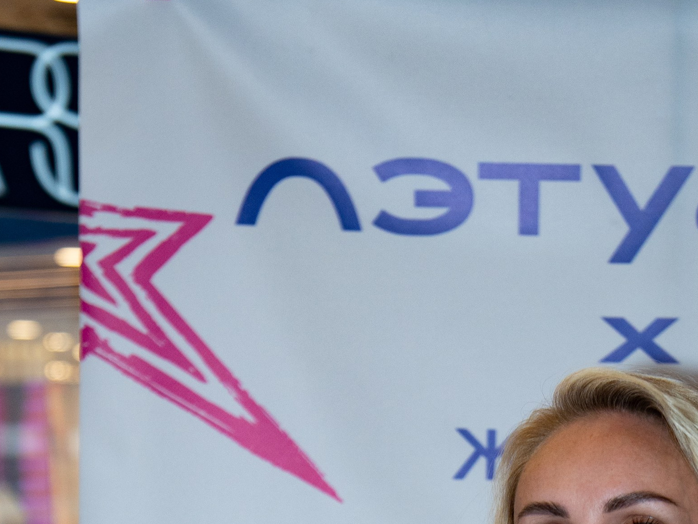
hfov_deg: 9.8
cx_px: 566
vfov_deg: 7.2
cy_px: 904
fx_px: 4073
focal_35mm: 202
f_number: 3.5
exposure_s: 1/320
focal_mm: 53
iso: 400
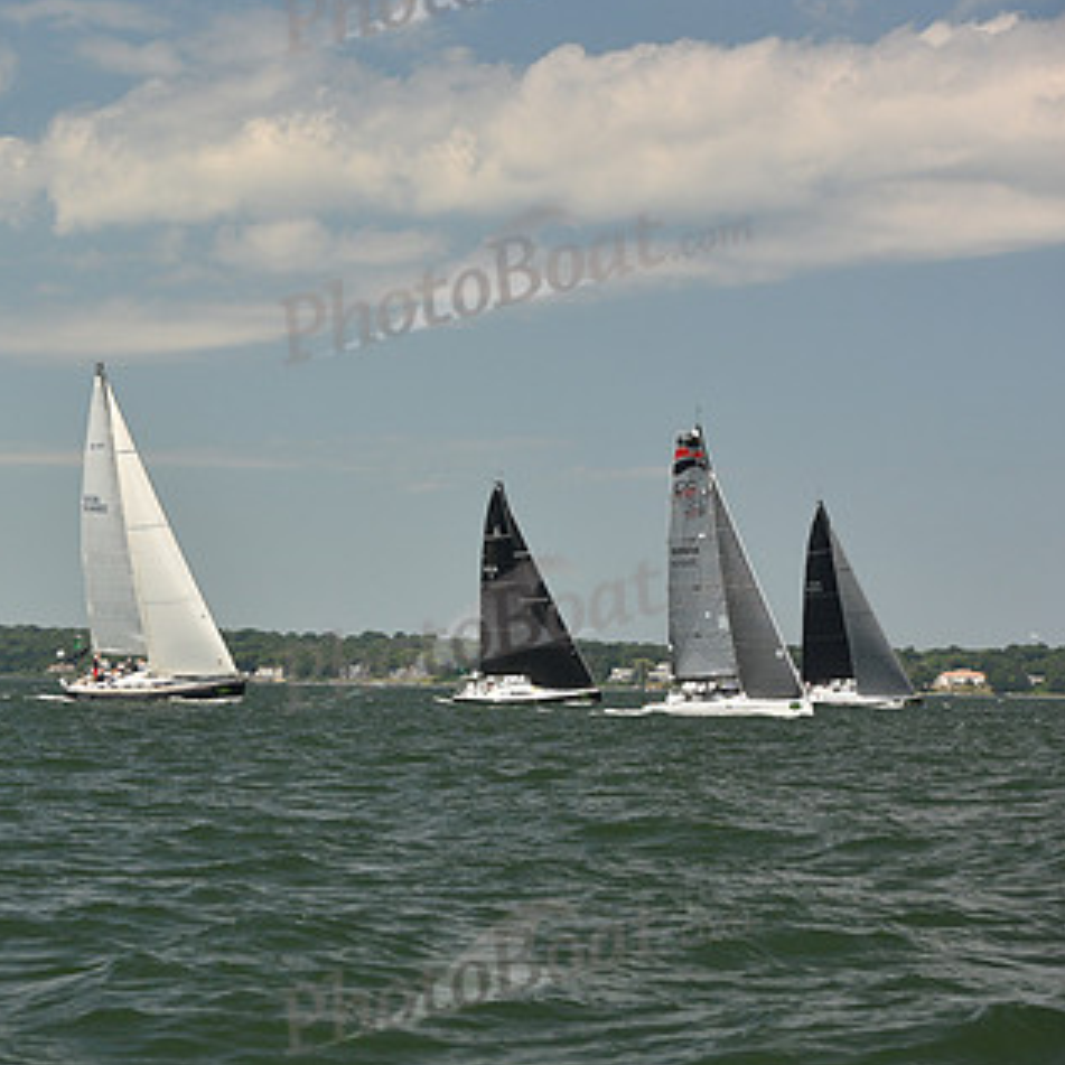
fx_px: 3794
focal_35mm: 109
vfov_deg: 16.0
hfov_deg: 15.8
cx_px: 108
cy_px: 499
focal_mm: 70
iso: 320
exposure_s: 1/1000
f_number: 5.6
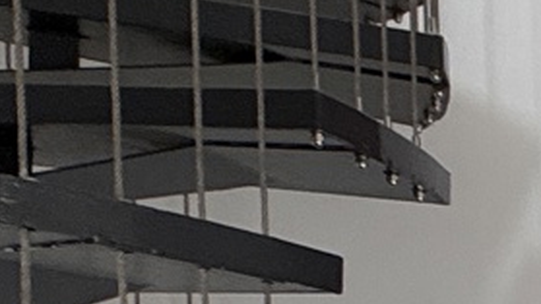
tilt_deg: -1.6
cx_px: 1625
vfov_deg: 10.5
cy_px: 635
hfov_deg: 11.4
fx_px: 1506
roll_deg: +0.1
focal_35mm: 105
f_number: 2.2
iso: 80
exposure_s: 1/121
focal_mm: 2.22
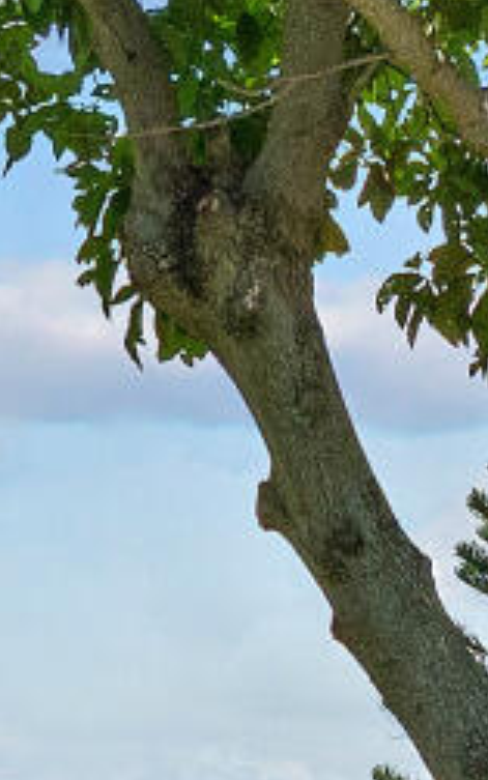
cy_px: 1159
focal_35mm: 195
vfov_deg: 10.4
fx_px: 4147
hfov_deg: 6.7
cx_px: 404
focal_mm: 16
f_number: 11
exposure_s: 1/500
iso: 500
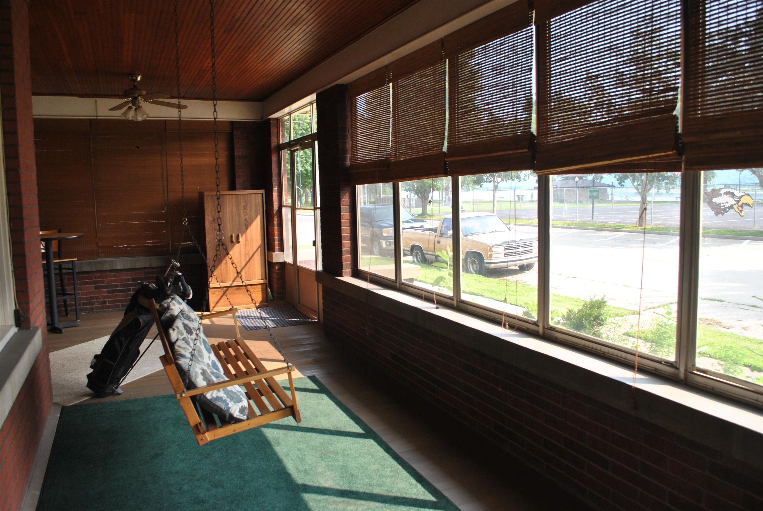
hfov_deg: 67.3
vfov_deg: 48.0
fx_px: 573
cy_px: 256
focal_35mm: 27
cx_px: 382
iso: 180
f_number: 5.6
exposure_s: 1/125
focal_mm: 18
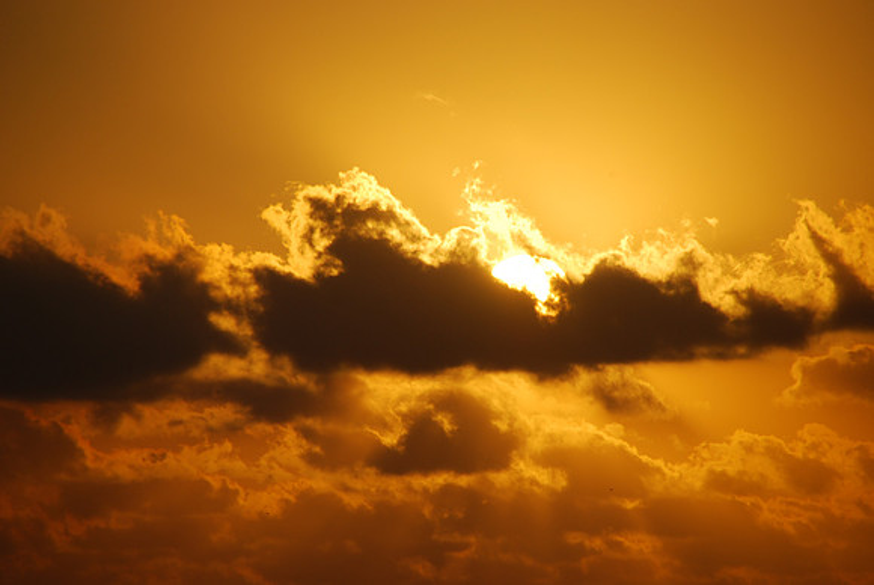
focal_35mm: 405
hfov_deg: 5.1
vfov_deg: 3.4
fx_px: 9842
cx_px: 437
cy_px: 292
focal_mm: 270
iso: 160
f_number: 6.3
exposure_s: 1/2000
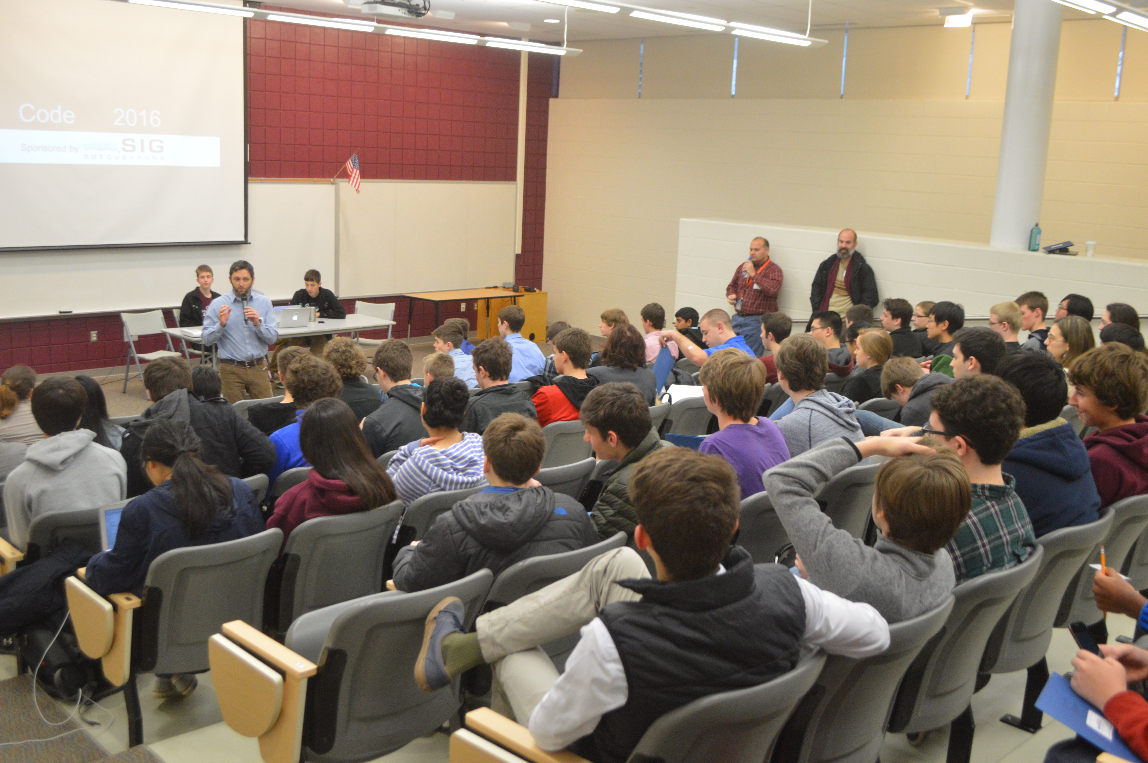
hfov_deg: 53.2
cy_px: 382
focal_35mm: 36
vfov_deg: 36.8
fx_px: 1147
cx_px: 574
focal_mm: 24
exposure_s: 1/60
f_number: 4
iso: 1400
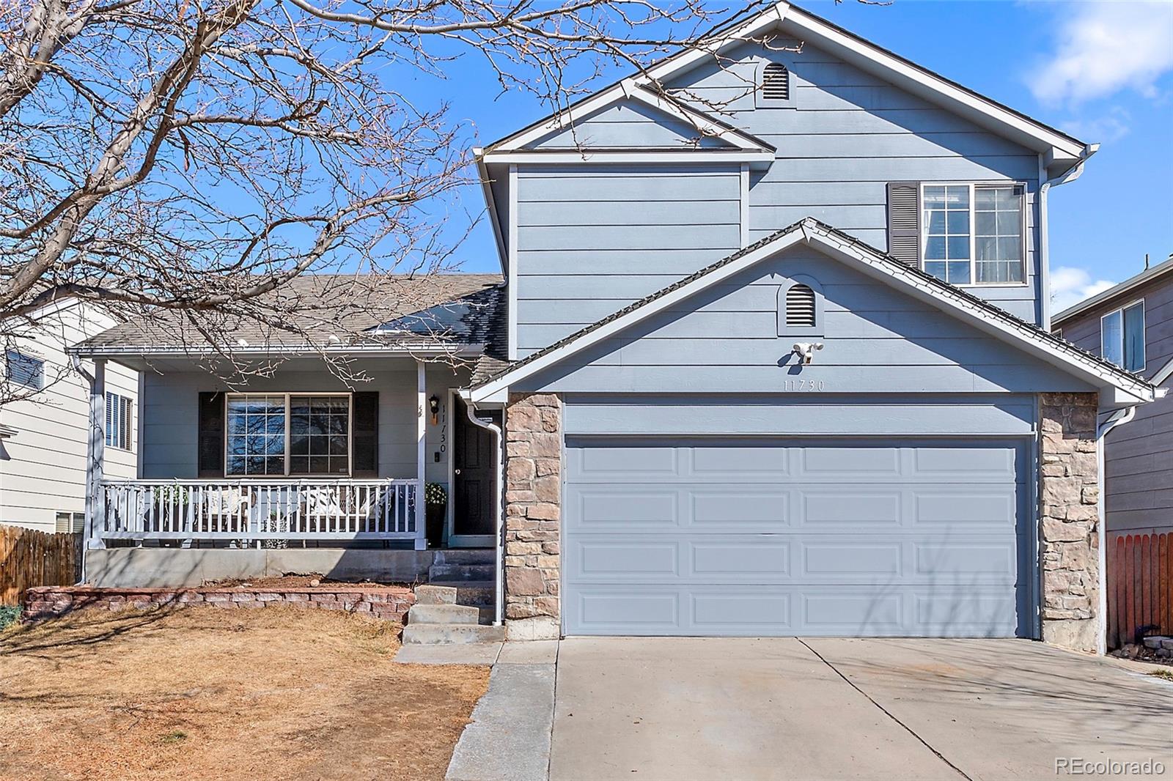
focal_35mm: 20
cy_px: 390
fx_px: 635
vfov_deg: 63.2
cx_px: 586
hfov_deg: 85.4
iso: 100
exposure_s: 1/30
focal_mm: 13
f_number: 16
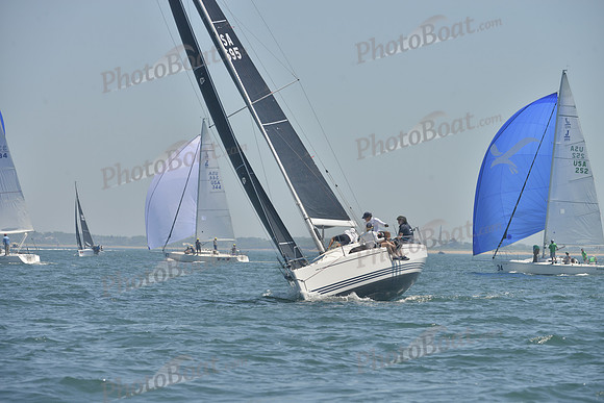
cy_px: 202
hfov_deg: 9.4
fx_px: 3692
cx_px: 302
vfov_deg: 6.2
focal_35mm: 220
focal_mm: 220
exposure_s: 1/1000
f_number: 8
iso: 280
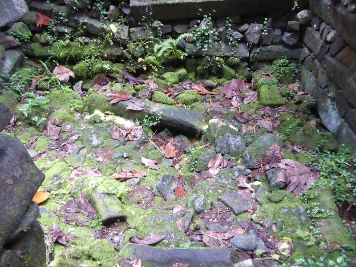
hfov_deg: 69.4
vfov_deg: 54.9
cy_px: 134
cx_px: 178
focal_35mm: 25
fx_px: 257
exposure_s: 1/80
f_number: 3.3
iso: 1600
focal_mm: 4.3
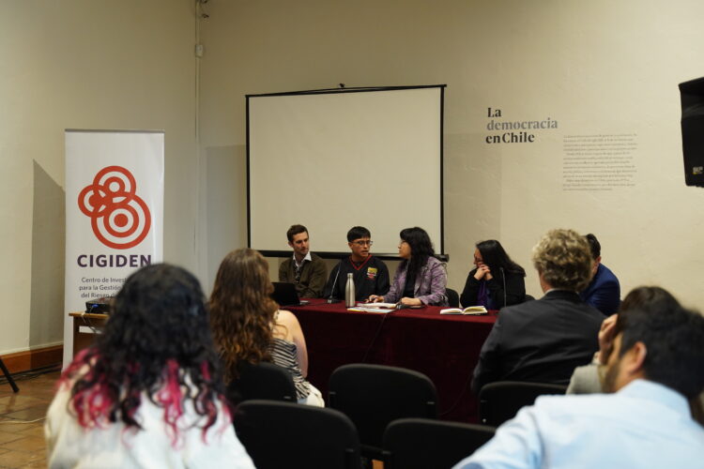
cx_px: 352
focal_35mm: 49
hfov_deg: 40.3
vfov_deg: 27.5
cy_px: 234
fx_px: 958
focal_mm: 49
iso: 3200
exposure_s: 1/100
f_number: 2.8
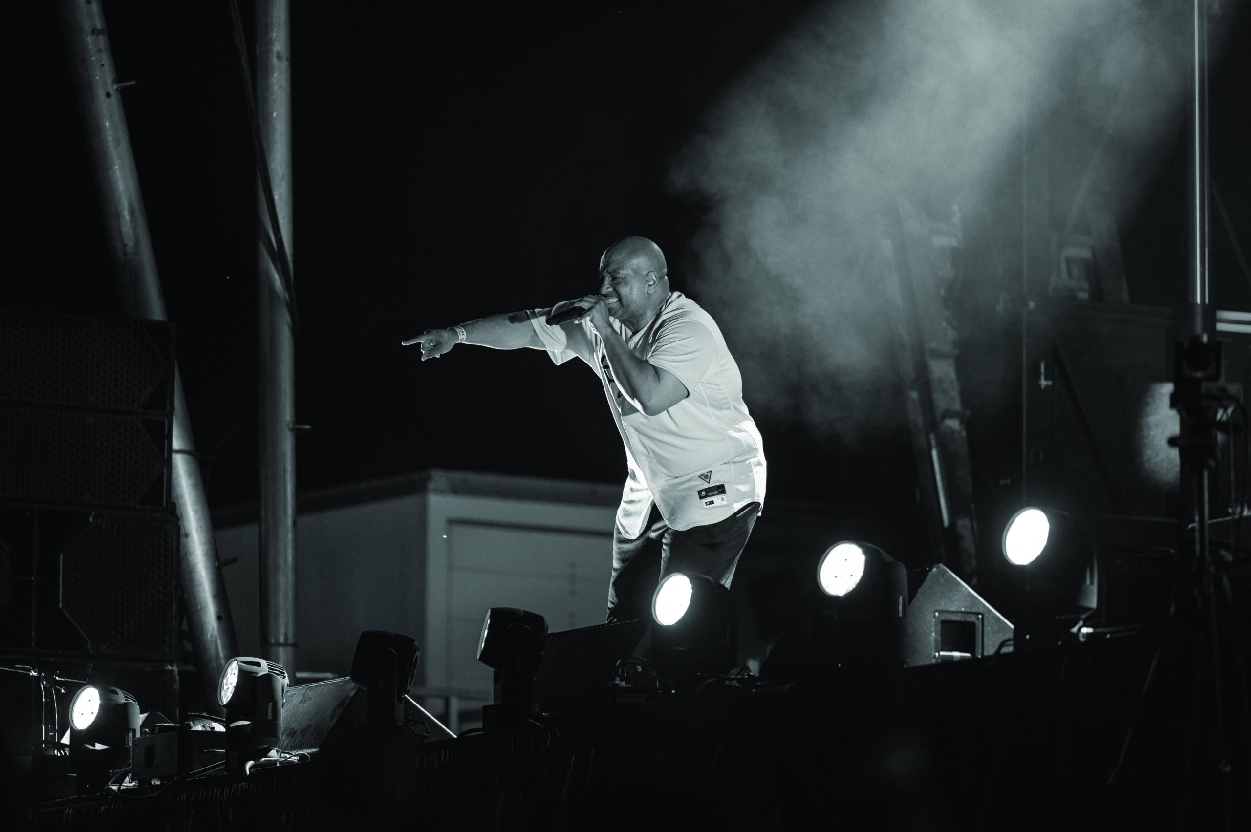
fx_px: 6945
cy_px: 416
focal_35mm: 200
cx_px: 626
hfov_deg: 10.3
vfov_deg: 6.9
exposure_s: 1/160
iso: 900
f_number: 2.8
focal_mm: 200
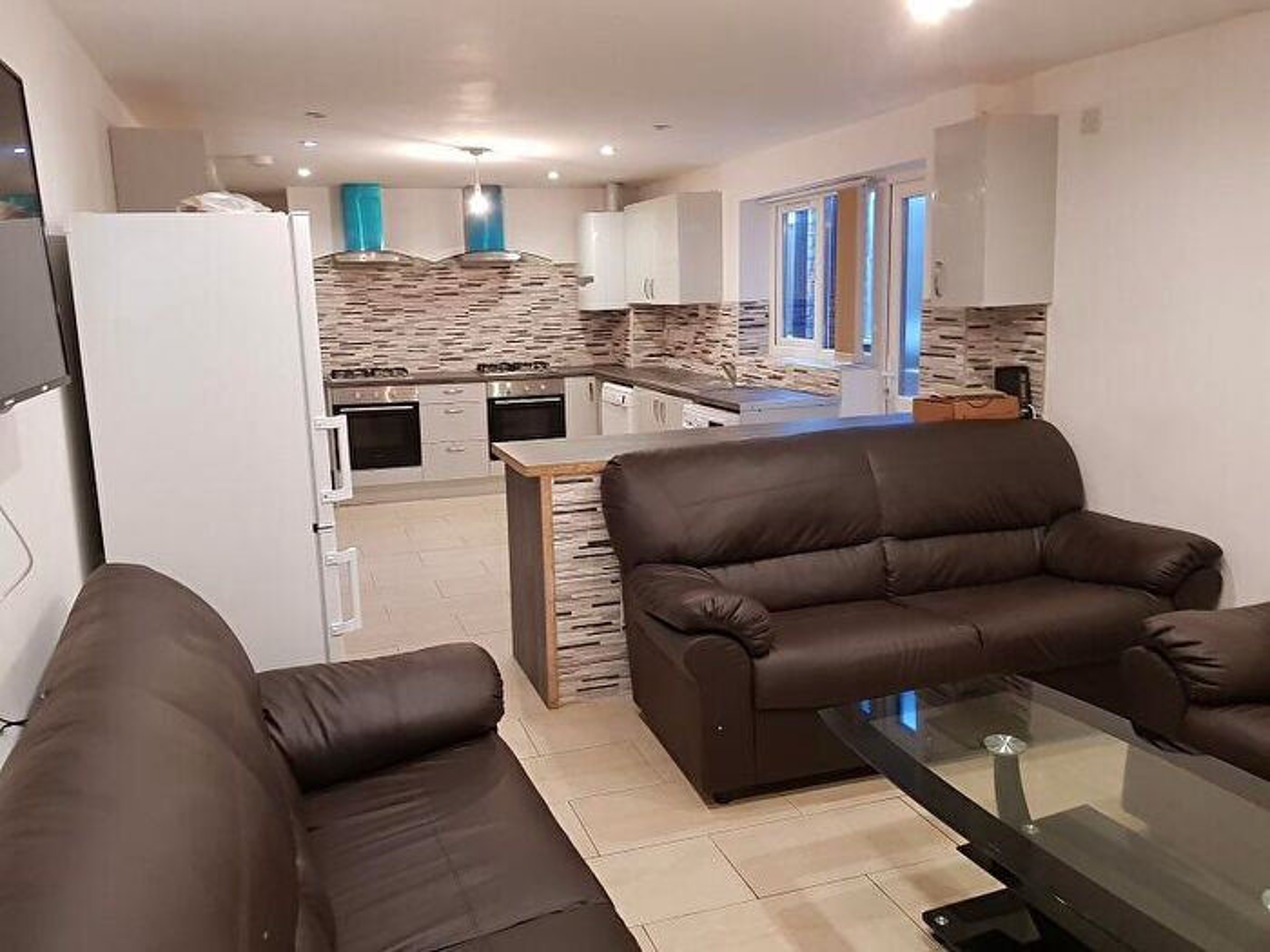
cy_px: 476
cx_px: 635
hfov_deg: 67.3
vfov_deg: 53.1
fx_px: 954
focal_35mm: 26
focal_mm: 4.2
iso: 250
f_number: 1.7
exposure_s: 1/29
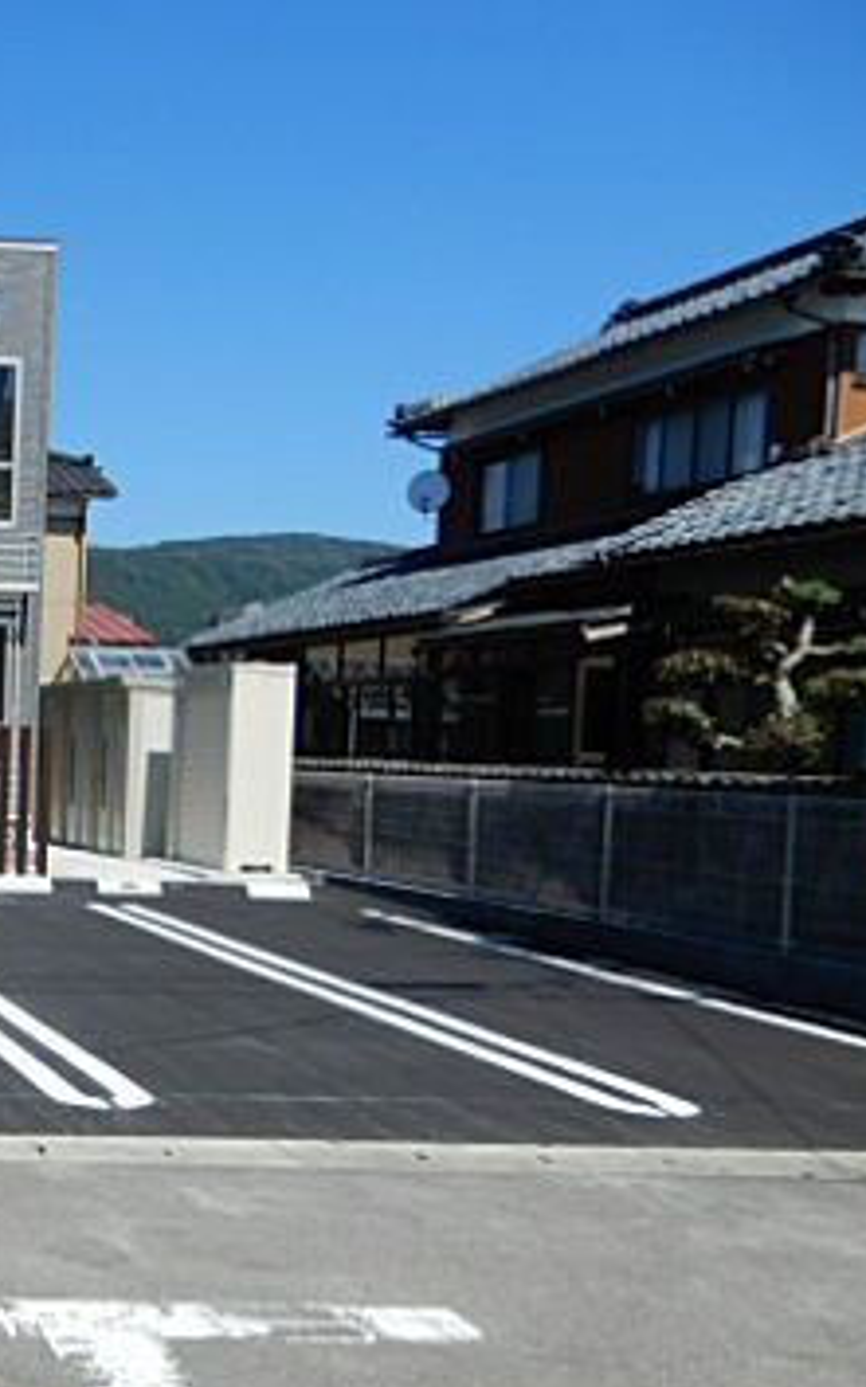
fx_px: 1738
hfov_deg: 24.3
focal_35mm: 46
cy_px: 811
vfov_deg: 43.3
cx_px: -278
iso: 80
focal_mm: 4.3
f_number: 3.4
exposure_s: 1/1250
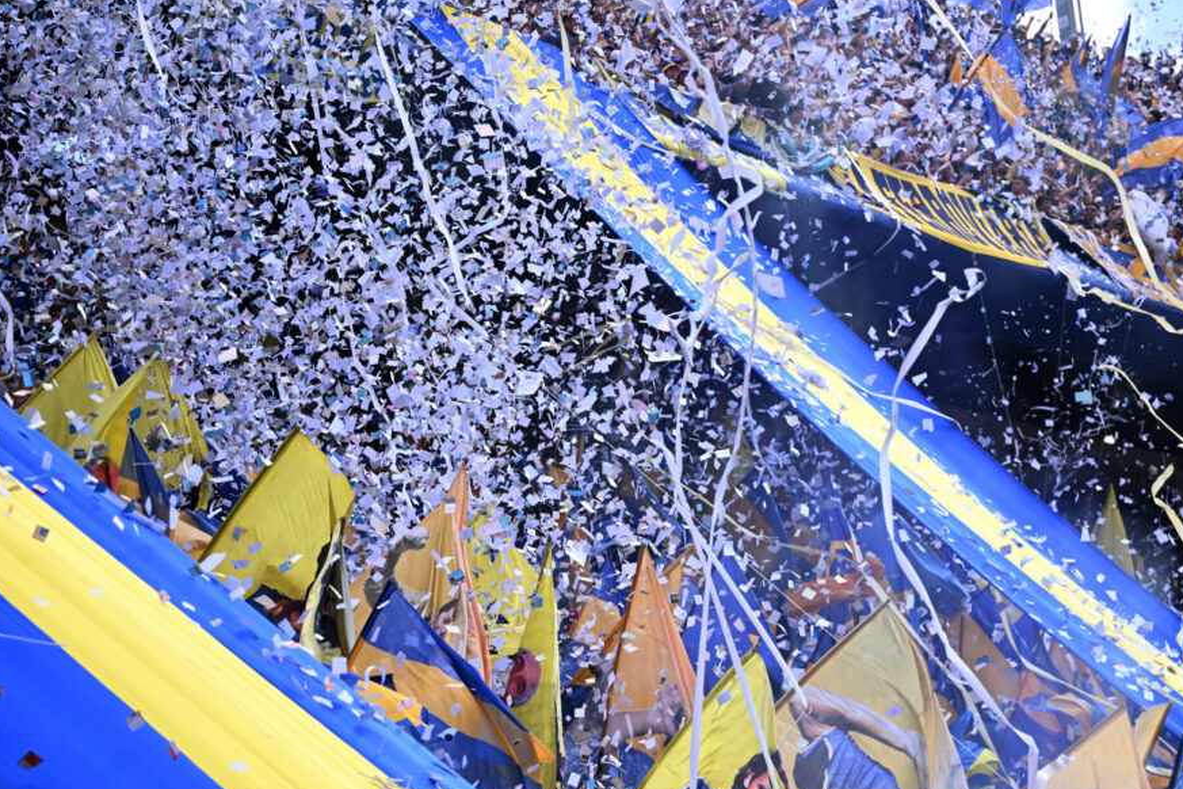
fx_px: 4699
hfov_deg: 14.3
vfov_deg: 9.6
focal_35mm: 143
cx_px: 701
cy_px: 473
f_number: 2.8
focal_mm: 104
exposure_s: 1/5000
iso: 800
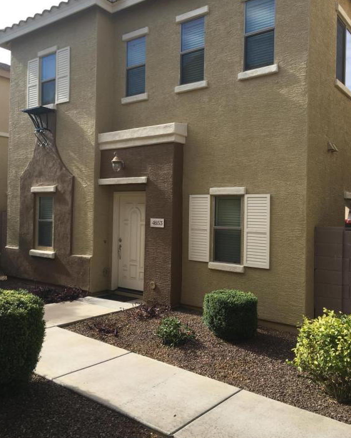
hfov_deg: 47.1
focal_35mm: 31
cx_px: 178
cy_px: 207
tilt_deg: +1.5
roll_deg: -0.4
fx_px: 402
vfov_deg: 57.1
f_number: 2.2
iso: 25
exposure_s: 1/1026
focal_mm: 4.15
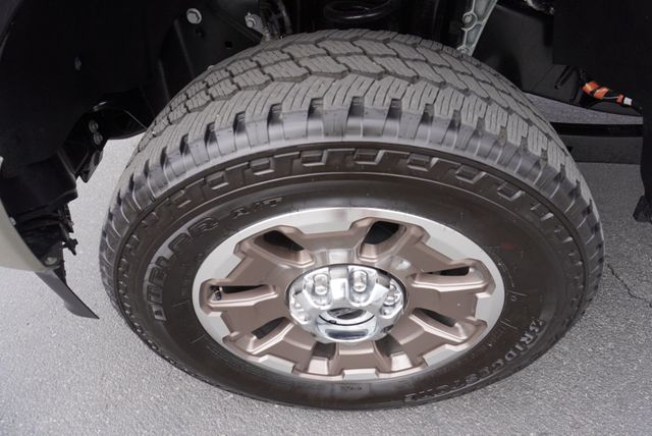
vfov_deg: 53.2
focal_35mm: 24
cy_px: 218
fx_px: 435
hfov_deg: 73.7
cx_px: 326
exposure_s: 1/125
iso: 100
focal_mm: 16
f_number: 5.6
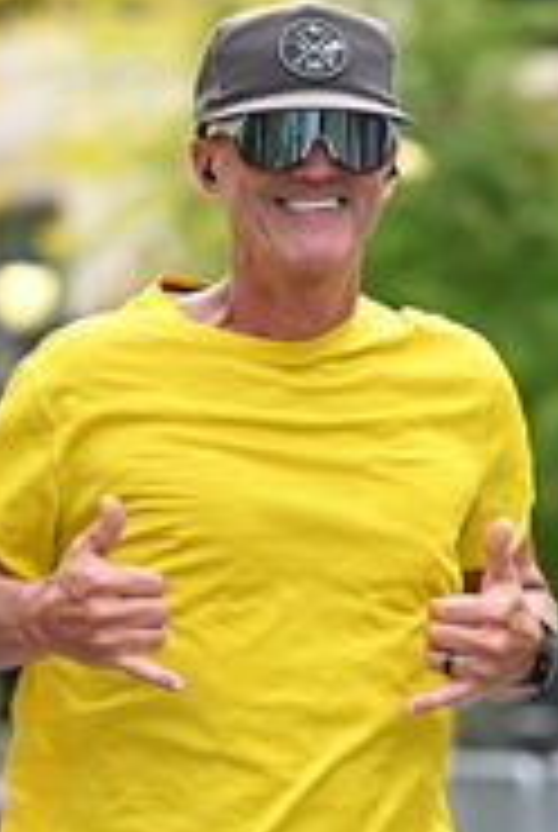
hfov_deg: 4.5
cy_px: 463
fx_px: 7087
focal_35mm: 306
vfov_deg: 6.7
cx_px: 304
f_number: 2.8
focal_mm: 103
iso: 640
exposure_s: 1/2000
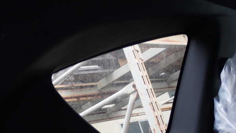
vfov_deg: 23.0
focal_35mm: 52
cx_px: 119
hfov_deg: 39.9
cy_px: 71
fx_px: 325
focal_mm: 8.4
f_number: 3.1
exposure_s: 1/60
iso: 200
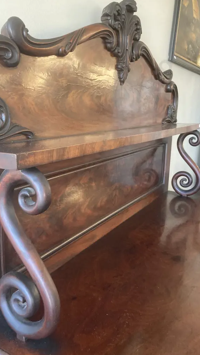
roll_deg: -2.7
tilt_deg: -12.9
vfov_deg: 62.6
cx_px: 81
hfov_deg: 37.6
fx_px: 292
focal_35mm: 31
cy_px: 178
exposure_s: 1/50
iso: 250
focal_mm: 3.99
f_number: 1.8
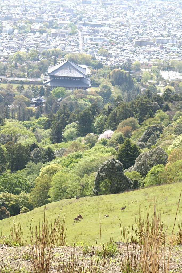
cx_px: 91
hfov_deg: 14.5
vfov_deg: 21.6
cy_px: 136
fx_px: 716
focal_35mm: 94
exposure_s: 1/180
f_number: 8
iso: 200
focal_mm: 63
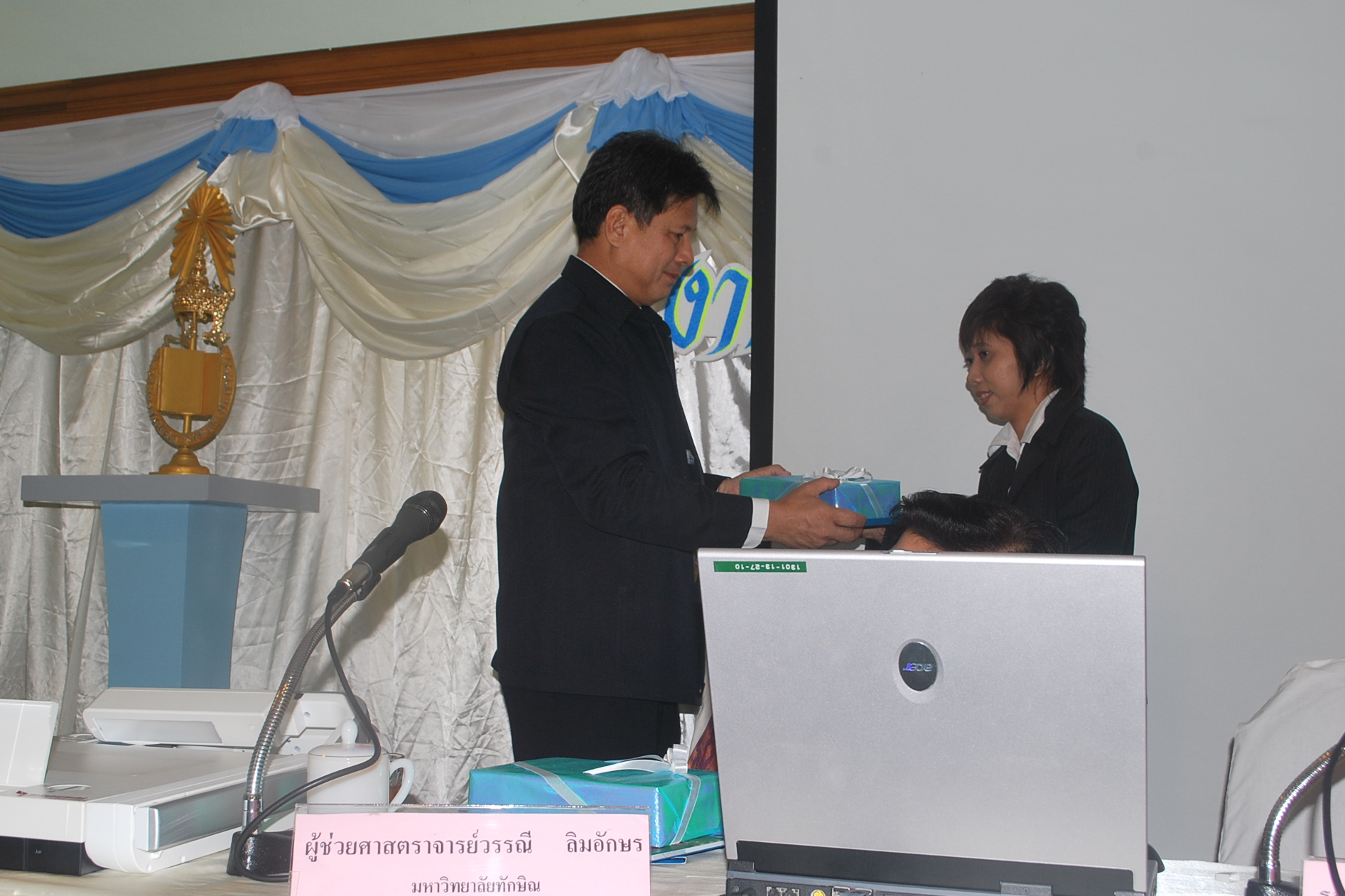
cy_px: 447
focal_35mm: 43
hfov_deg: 45.4
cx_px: 659
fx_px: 1606
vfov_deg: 31.2
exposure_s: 1/10
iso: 200
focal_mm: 28
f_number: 9
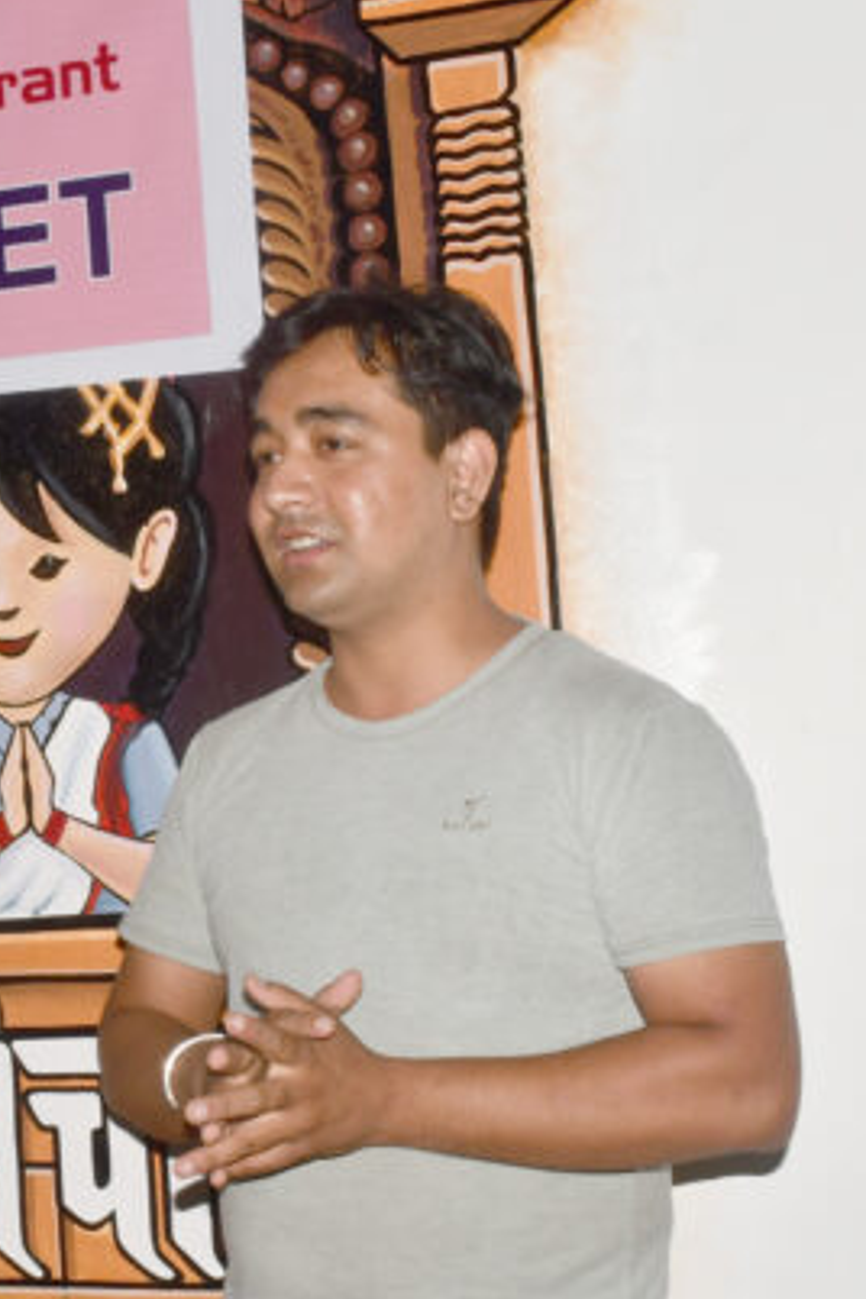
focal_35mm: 65
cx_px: 78
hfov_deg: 20.5
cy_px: 759
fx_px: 2345
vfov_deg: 30.9
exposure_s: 1/60
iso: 400
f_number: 4
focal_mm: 23
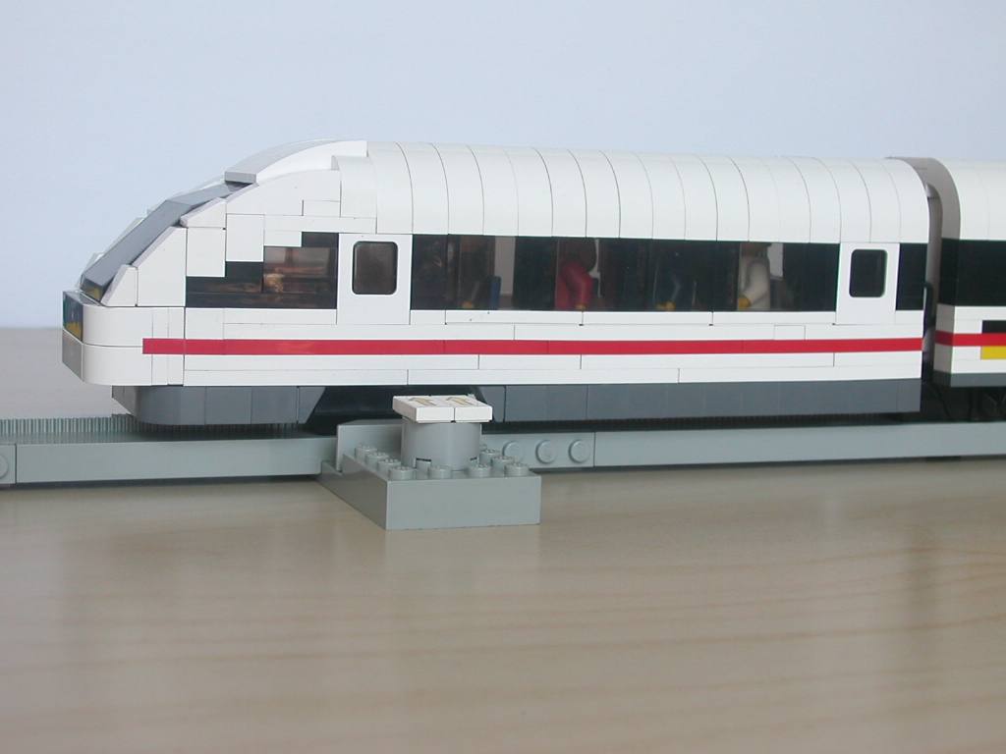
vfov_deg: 22.9
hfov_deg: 30.3
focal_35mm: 64
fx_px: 1860
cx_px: 503
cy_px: 377
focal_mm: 9.7
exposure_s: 1/69
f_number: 3.5
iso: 100
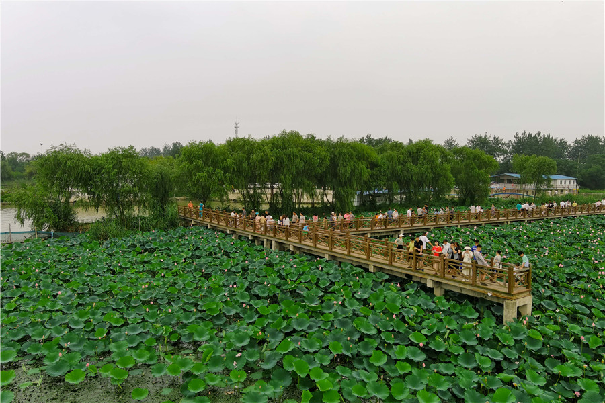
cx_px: 302
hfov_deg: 63.7
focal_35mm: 29
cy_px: 202
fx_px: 487
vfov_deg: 45.0
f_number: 2.8
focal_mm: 10.13
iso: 100
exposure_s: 1/380
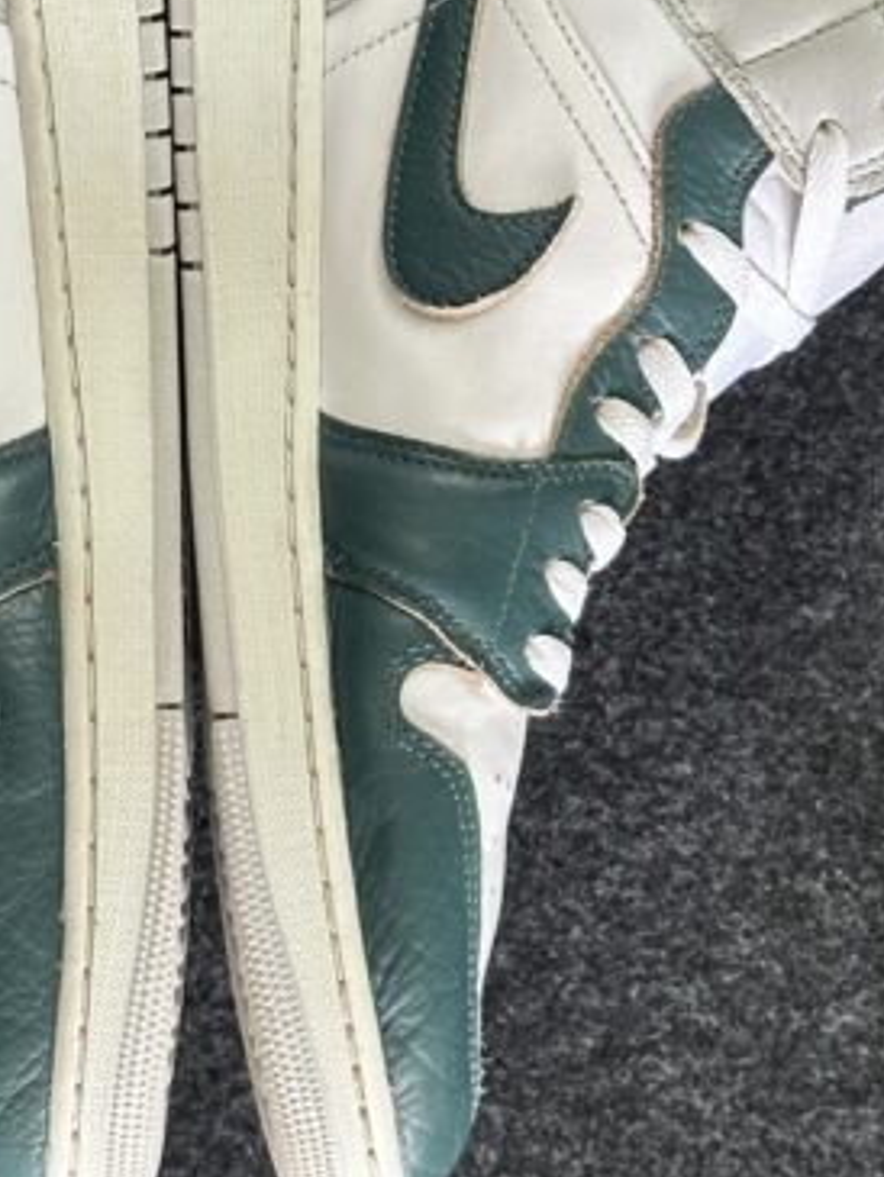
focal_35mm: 105
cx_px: 184
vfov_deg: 18.7
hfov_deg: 14.0
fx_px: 3573
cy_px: 411
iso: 100
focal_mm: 6.86
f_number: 1.78
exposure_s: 1/50
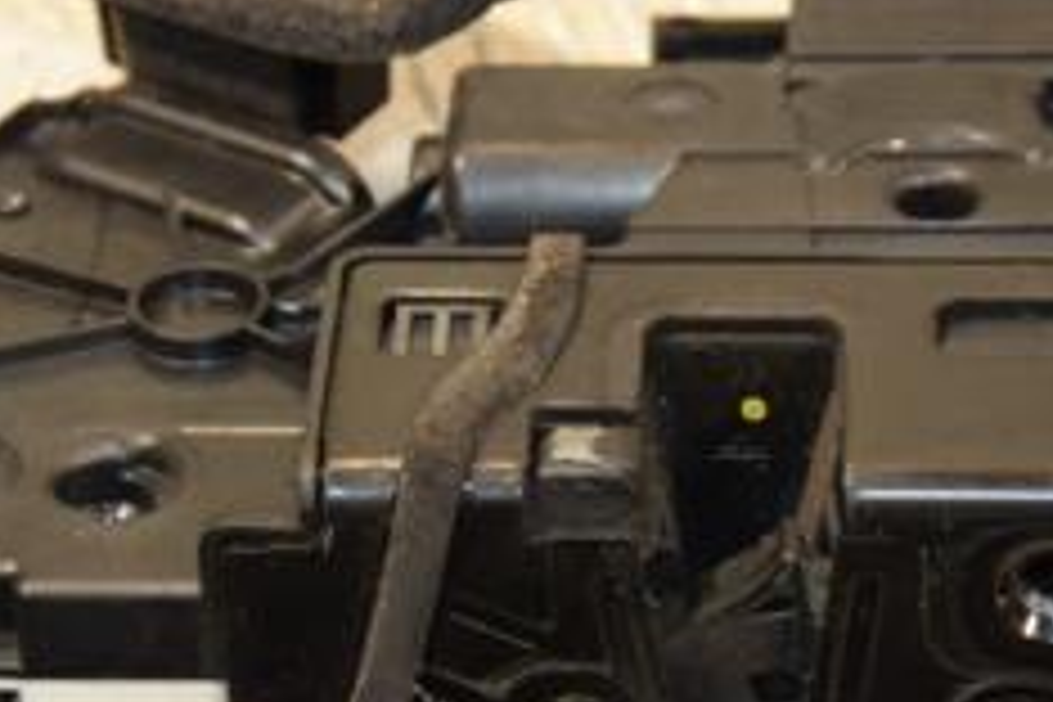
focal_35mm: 200
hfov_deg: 10.3
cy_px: 392
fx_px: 5850
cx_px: 684
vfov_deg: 6.9
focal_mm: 52
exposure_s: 1/160
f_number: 5
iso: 800
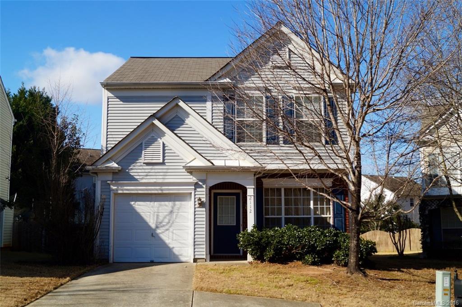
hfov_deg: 49.6
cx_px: 231
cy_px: 154
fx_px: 500
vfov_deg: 34.1
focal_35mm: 39
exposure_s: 1/125
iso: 100
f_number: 9
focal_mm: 26
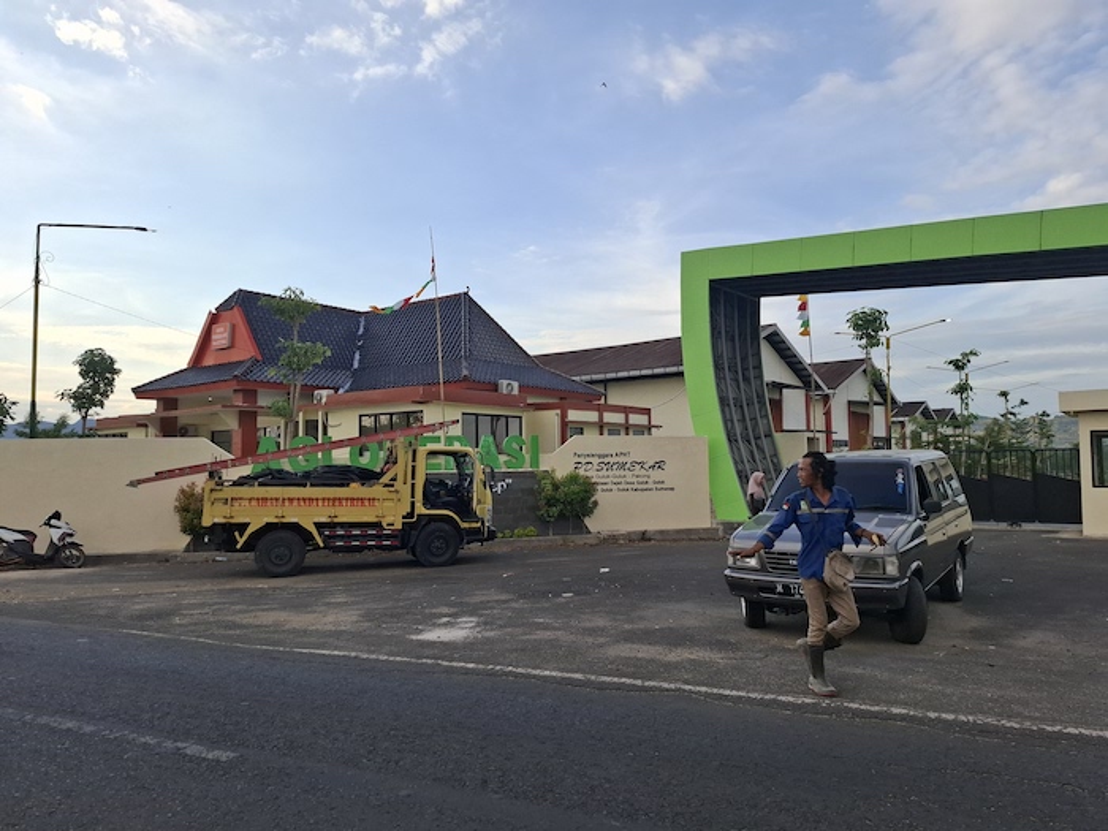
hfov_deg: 73.9
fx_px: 736
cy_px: 416
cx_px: 554
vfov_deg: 58.9
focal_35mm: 23
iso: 50
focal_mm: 5.54
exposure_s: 1/1332
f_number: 1.8
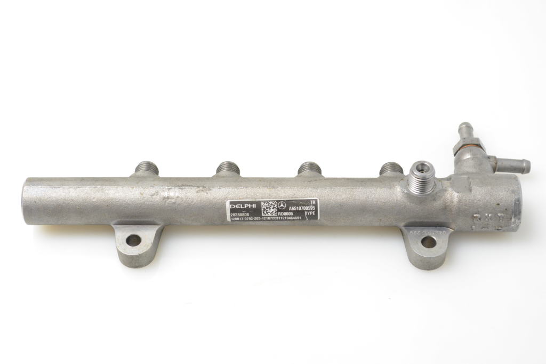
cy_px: 182
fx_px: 1092
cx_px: 273
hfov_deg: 28.1
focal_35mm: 72
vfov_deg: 18.9
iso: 2000
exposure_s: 1/160
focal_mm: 48
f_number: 6.3
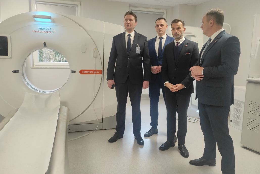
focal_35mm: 27
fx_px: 195
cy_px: 75
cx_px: 127
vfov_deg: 47.8
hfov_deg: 67.4
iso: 207
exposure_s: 1/50
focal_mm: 5.43
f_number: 1.89
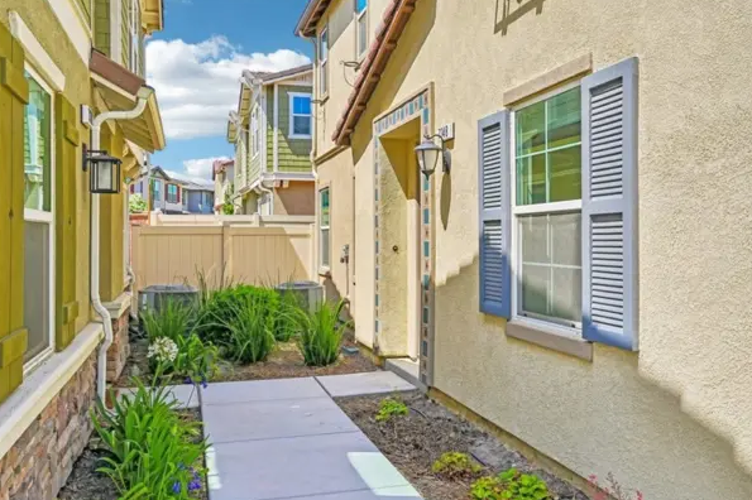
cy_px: 225
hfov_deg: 60.3
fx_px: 647
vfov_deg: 42.2
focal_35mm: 31
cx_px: 385
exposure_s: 1/400
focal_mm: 24
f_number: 8
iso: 125
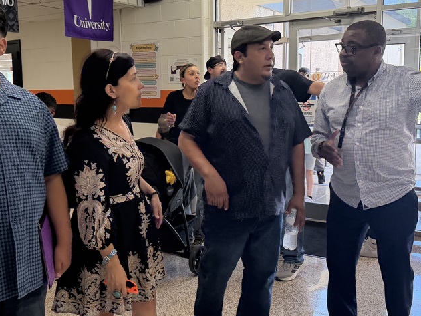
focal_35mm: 39
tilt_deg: -6.7
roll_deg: -0.2
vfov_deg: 36.8
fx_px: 474
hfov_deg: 47.8
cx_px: 210
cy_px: 149
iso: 200
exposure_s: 1/223
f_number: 1.78
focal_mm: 6.76
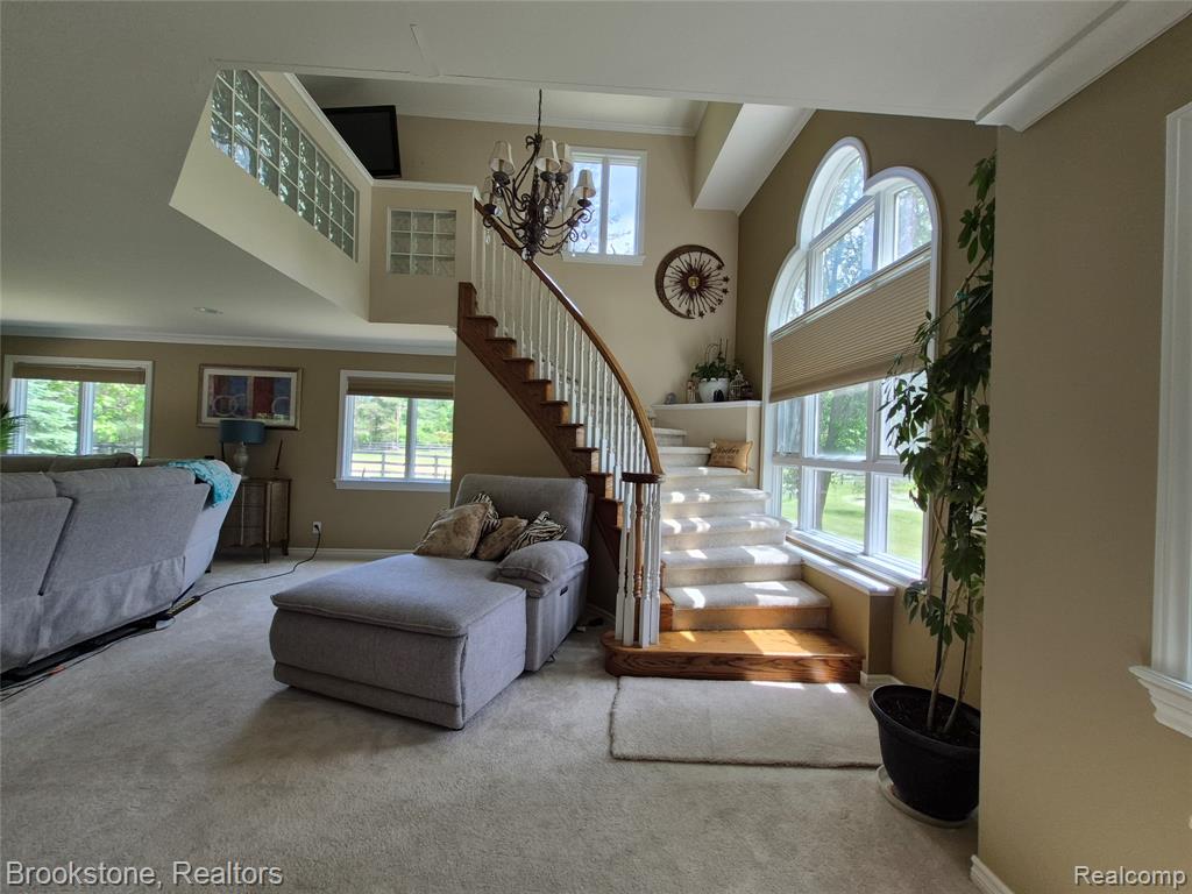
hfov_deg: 106.2
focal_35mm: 13
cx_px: 596
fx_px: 448
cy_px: 447
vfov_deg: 89.9
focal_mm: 1.74
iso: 50
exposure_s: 1/120
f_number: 2.2
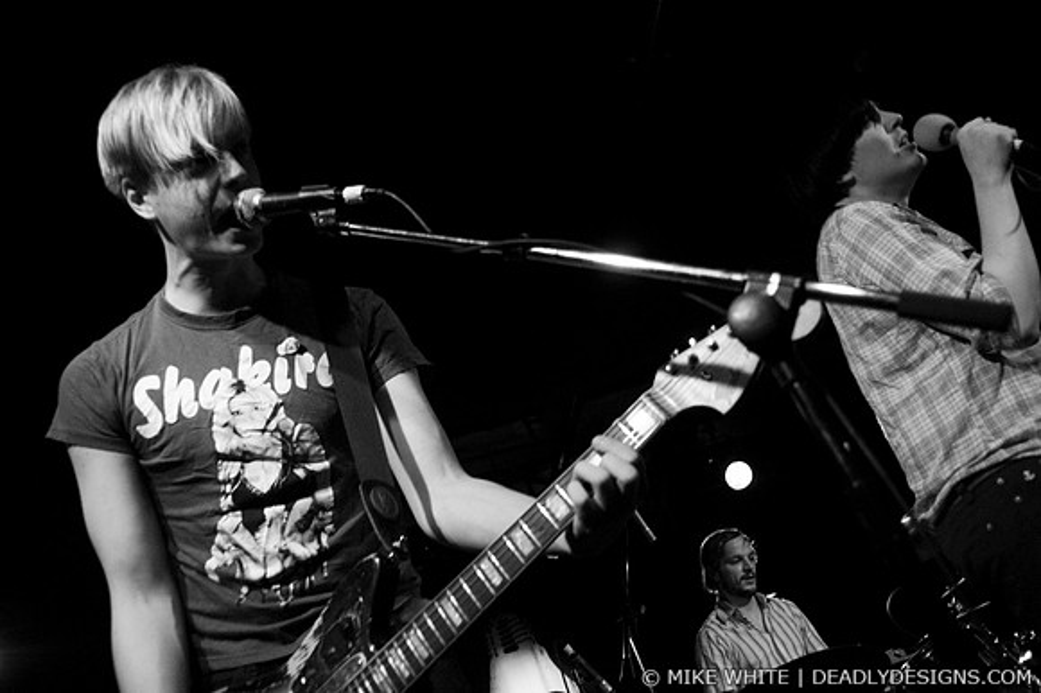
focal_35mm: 30
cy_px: 346
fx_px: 867
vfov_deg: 43.6
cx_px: 520
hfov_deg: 62.0
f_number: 3.2
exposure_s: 1/60
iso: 800
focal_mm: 20
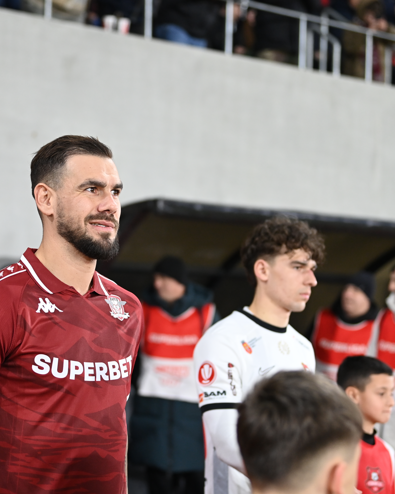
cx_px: 133
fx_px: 1447
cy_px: 248
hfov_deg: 15.5
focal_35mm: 99
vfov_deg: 19.4
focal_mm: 70
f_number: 2.8
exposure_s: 1/500
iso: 2000
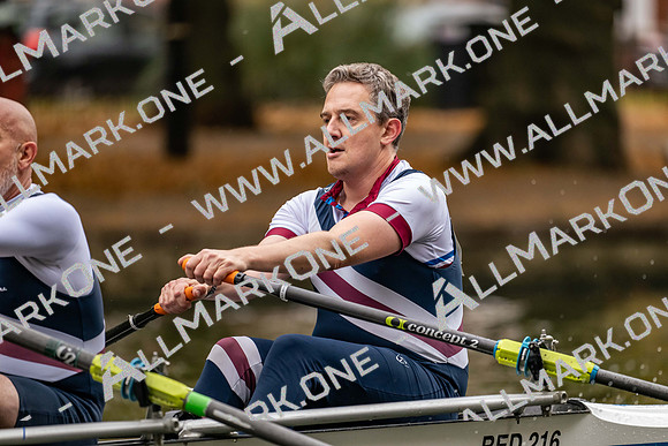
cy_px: 223
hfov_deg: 5.2
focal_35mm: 400
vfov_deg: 3.4
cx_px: 334
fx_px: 7424
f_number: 4.5
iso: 2000
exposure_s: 1/2500
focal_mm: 400
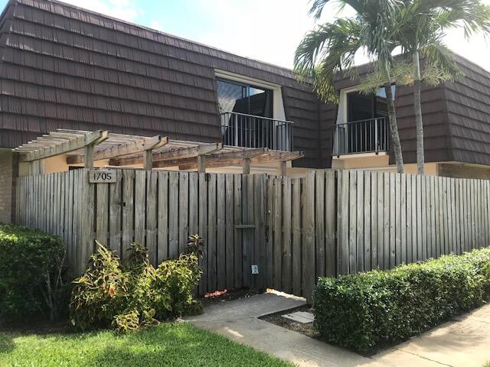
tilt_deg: +3.6
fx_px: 396
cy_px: 184
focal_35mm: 28
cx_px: 245
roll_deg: +0.0
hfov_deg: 63.4
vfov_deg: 49.7
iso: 20
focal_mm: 3.99
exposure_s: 1/665
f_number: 1.8
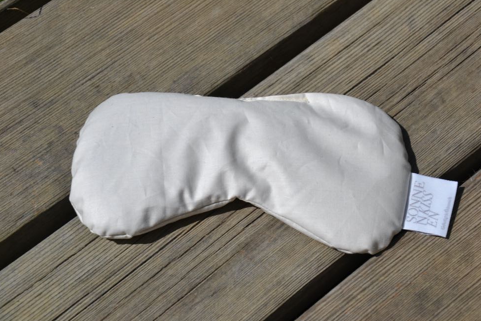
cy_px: 162
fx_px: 1363
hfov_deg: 20.0
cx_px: 246
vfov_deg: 13.4
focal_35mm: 102
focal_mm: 66
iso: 100
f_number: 10
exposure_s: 1/400
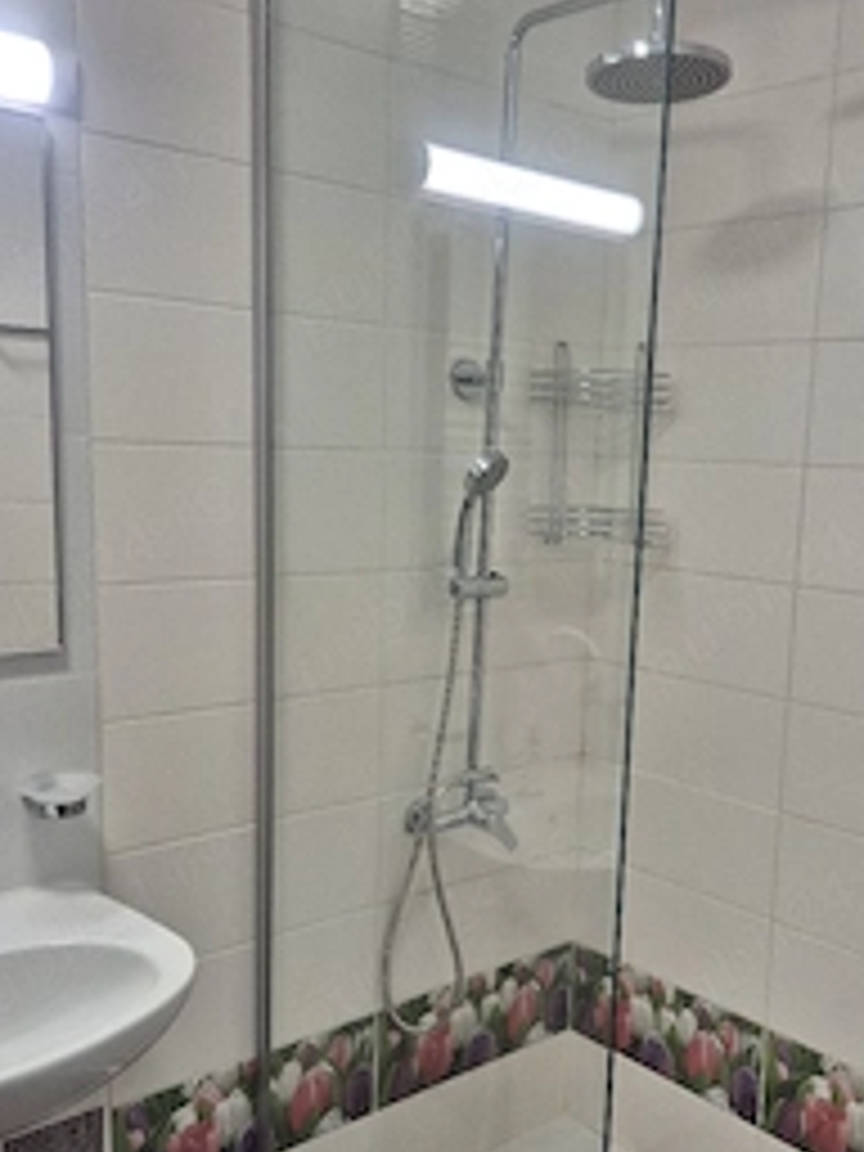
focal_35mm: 36
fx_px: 1198
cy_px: 634
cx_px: 526
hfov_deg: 39.5
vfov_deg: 51.3
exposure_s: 1/100
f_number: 1.8
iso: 40
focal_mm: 5.4
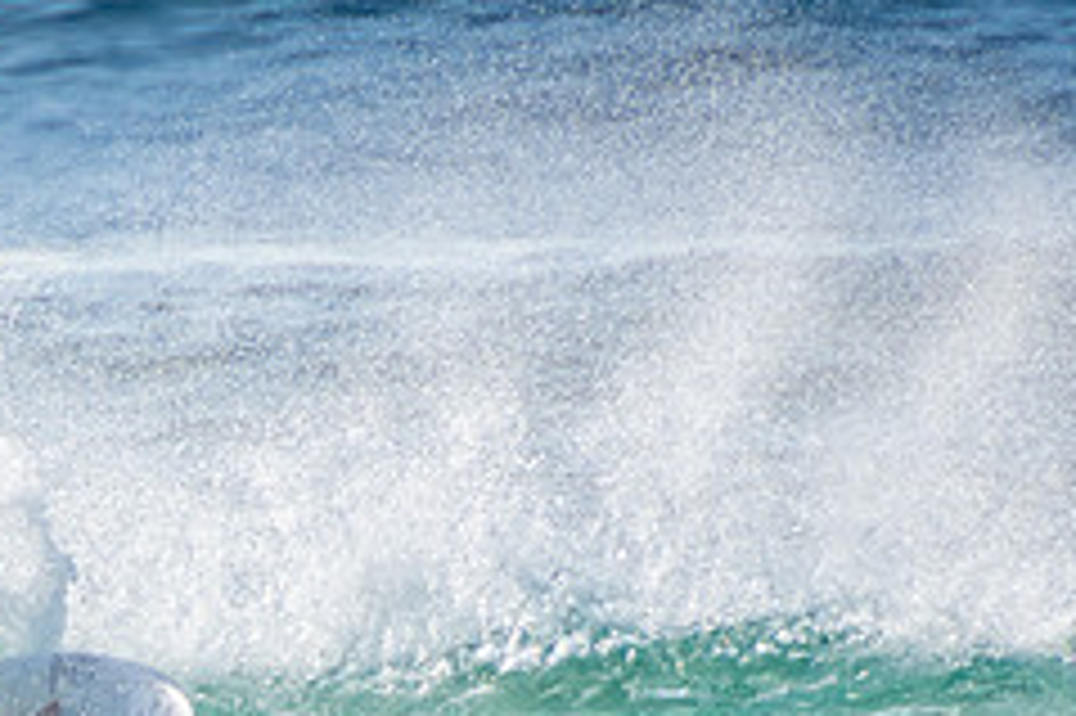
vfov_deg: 0.9
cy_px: 849
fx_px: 43517
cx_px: -131
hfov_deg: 1.4
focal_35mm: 1457
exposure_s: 1/2000
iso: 250
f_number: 5.6
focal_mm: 400
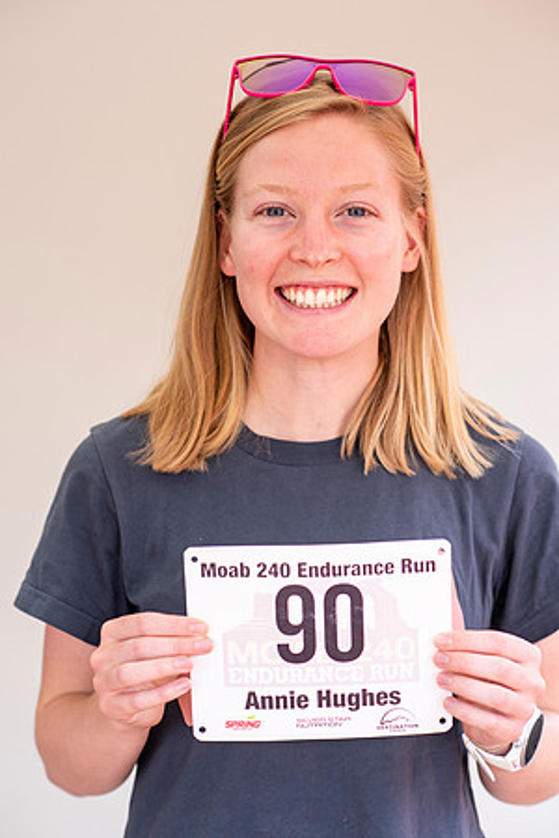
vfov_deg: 23.9
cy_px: 419
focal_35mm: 85
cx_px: 280
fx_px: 1980
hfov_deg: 16.1
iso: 200
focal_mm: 85
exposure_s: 1/200
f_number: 3.2
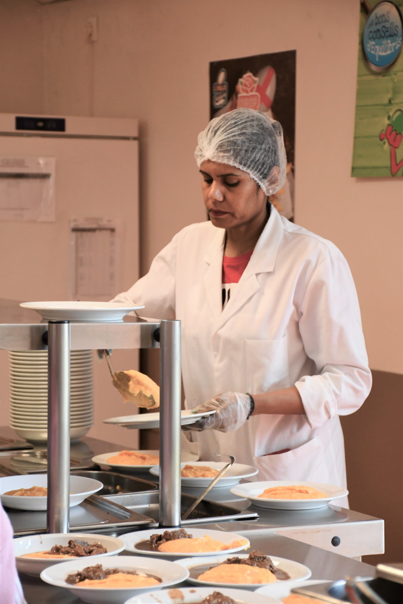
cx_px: 202
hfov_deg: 12.2
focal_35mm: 112
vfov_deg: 18.3
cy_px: 302
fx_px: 1880
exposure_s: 1/125
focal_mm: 75
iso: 1600
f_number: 5
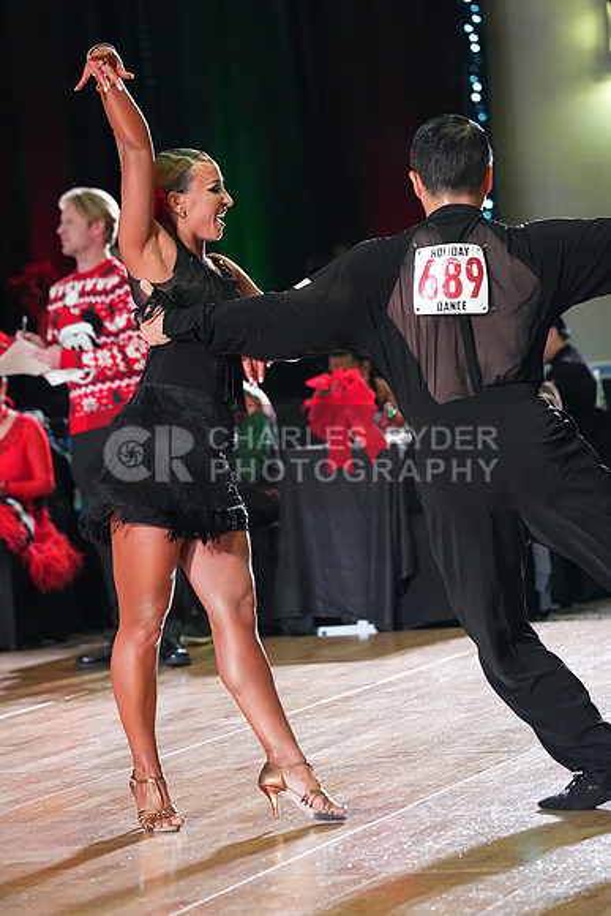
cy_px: 458
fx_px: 3842
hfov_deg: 9.1
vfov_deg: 13.6
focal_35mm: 151
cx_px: 306
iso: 8000
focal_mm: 151
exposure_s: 1/400
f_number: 4
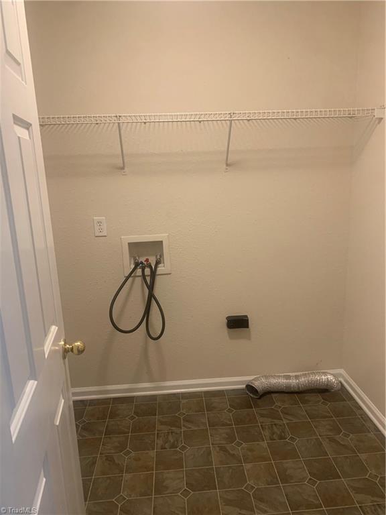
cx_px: 193
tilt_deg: -10.6
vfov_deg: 67.3
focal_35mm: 26
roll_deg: +1.1
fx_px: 387
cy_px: 258
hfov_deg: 53.1
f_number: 1.8
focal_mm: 4.25
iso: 200
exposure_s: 1/60
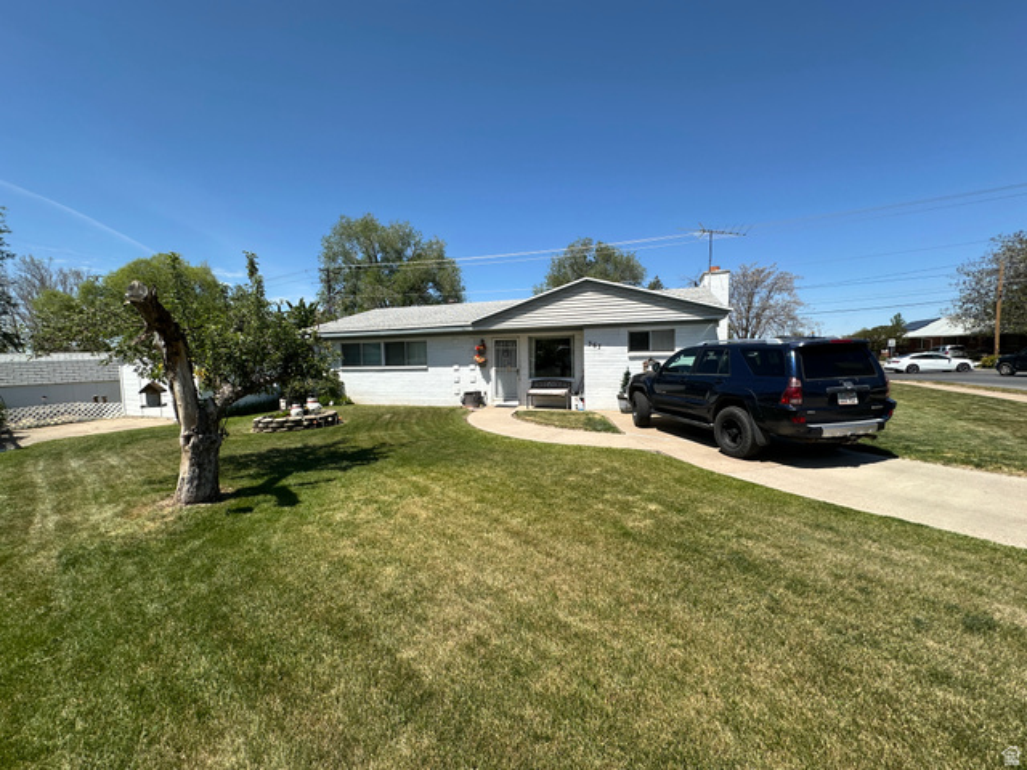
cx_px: 514
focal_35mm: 14
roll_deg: -0.5
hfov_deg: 102.1
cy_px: 385
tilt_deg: -3.3
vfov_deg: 85.7
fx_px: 415
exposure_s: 1/2257
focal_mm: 2.22
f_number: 2.2
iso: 50
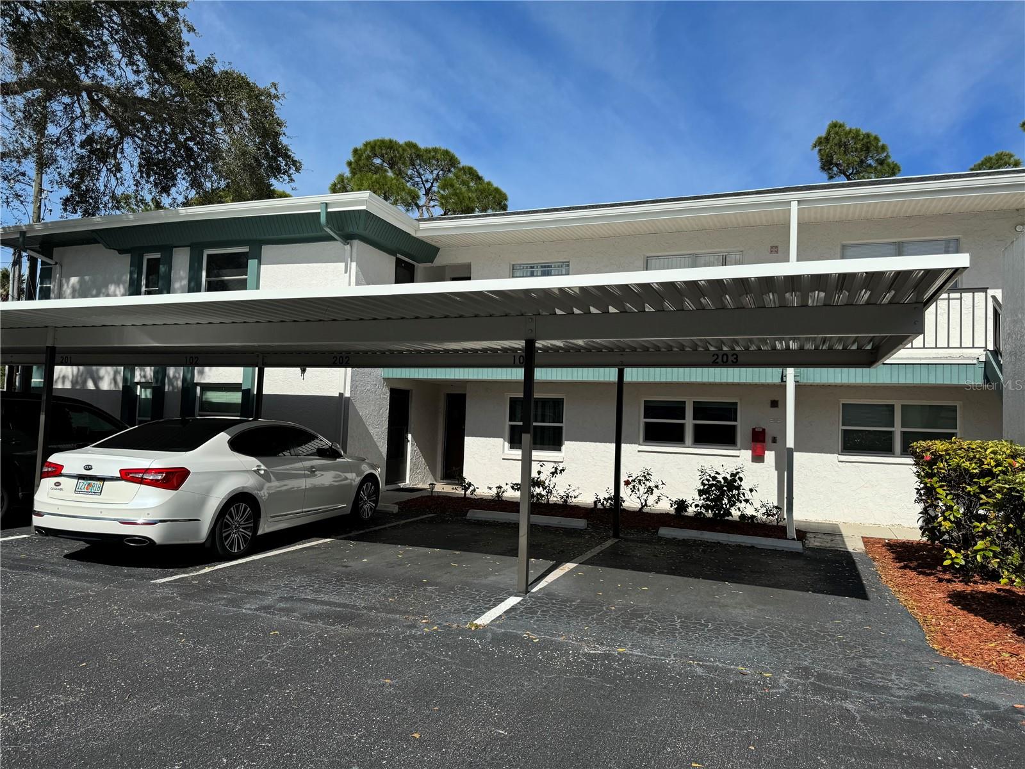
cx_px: 512
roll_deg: -2.1
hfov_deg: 71.6
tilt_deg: +2.3
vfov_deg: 56.8
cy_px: 384
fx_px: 711
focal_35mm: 24
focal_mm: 6.86
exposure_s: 1/6410
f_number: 1.78
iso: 80
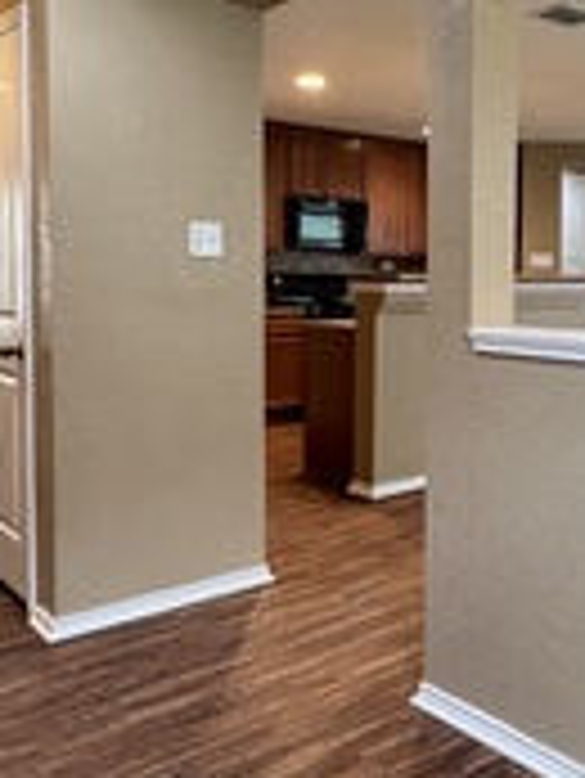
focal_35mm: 36
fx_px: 810
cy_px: 324
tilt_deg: -2.8
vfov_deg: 51.1
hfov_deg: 37.9
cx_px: 486
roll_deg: -0.8
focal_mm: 1.57
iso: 320
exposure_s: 1/60
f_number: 1.8
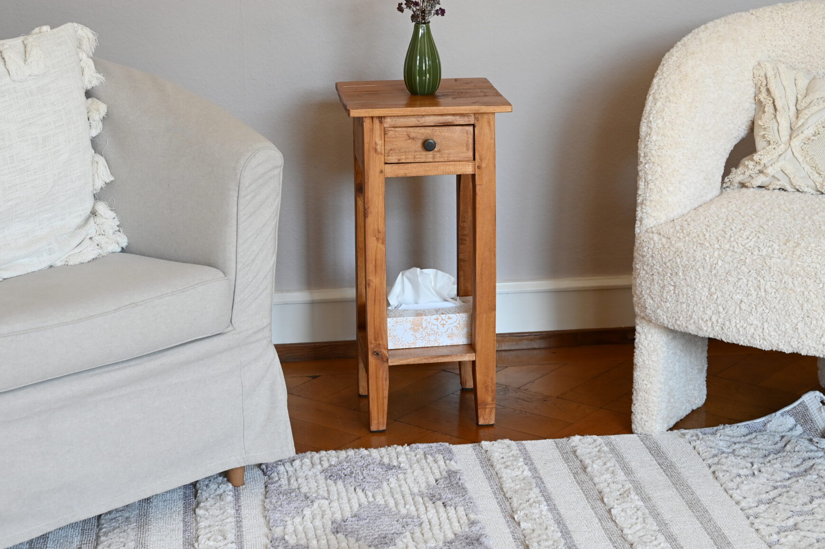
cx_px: 421
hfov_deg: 28.1
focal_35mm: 72
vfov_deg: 18.9
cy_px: 210
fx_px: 1649
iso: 800
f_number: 5
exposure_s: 1/200
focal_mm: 49
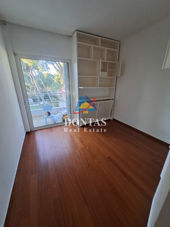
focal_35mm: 13
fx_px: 85
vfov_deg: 106.2
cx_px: 85
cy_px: 114
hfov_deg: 89.9
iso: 160
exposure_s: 1/50
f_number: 2.2
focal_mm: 1.42
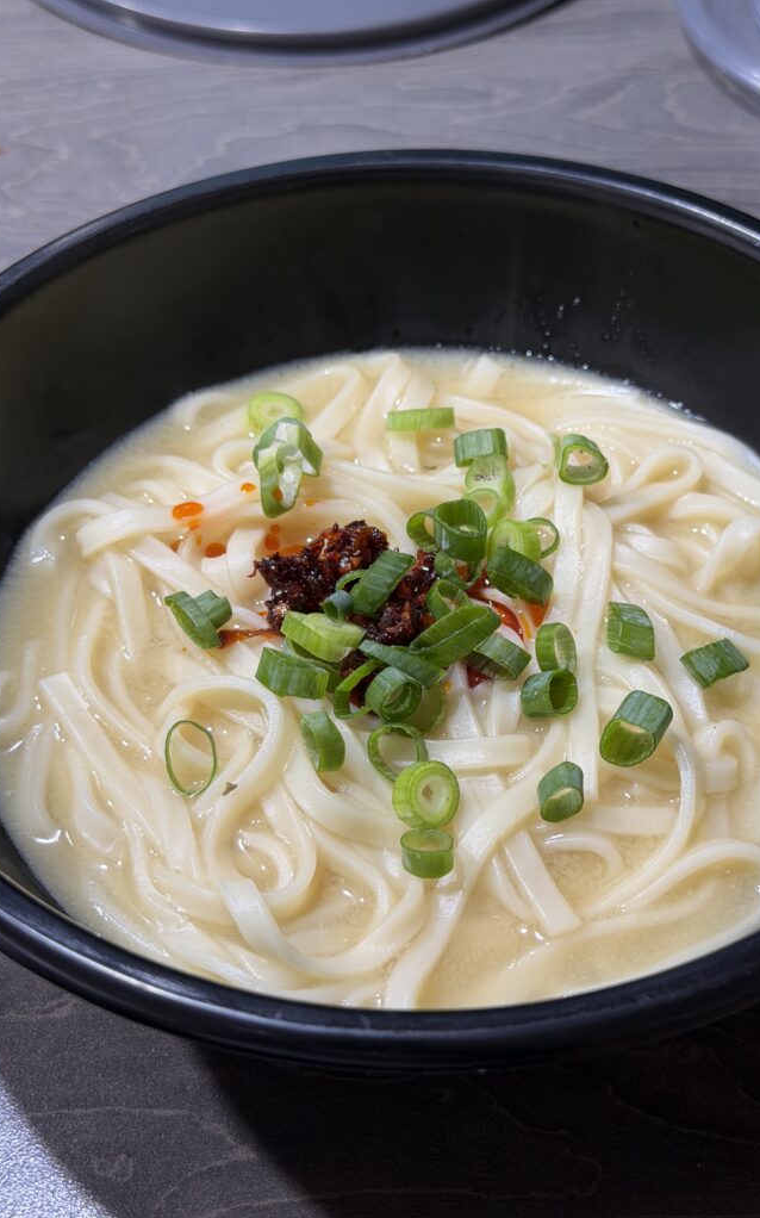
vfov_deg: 39.6
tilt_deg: -50.8
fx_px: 1692
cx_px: 411
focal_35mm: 51
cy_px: 609
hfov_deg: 25.3
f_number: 1.78
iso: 160
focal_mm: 6.76
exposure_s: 1/50
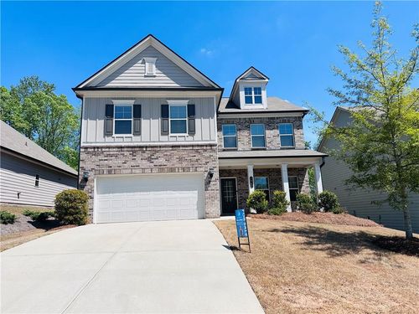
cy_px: 157
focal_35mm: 24
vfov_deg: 56.8
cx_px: 210
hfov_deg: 71.6
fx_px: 291
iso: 80
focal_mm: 6.86
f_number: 1.78
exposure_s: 1/5848
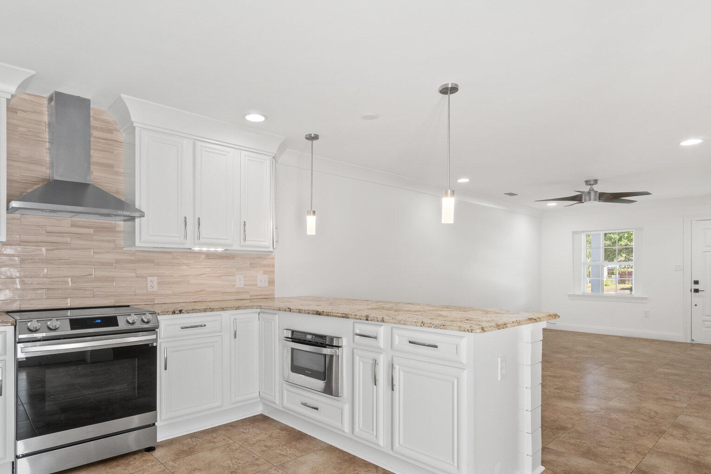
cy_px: 270
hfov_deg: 83.9
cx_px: 334
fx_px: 395
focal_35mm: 20
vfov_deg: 61.7
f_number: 8
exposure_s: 1/3
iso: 800
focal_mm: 10
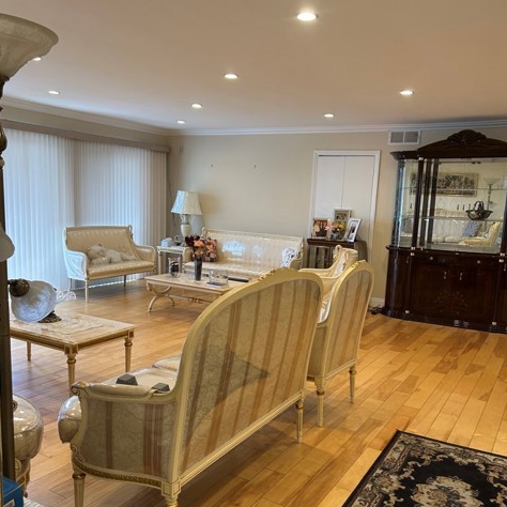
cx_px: 255
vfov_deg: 52.4
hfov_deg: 52.5
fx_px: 514
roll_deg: -3.0
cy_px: 285
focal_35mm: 31
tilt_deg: -9.4
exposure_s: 1/60
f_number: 1.5
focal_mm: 5.7
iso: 80
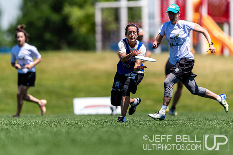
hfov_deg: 2.9
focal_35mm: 702
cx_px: 118
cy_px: 59
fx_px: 4539
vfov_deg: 2.0
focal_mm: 400
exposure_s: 1/2000
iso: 100
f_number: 2.8
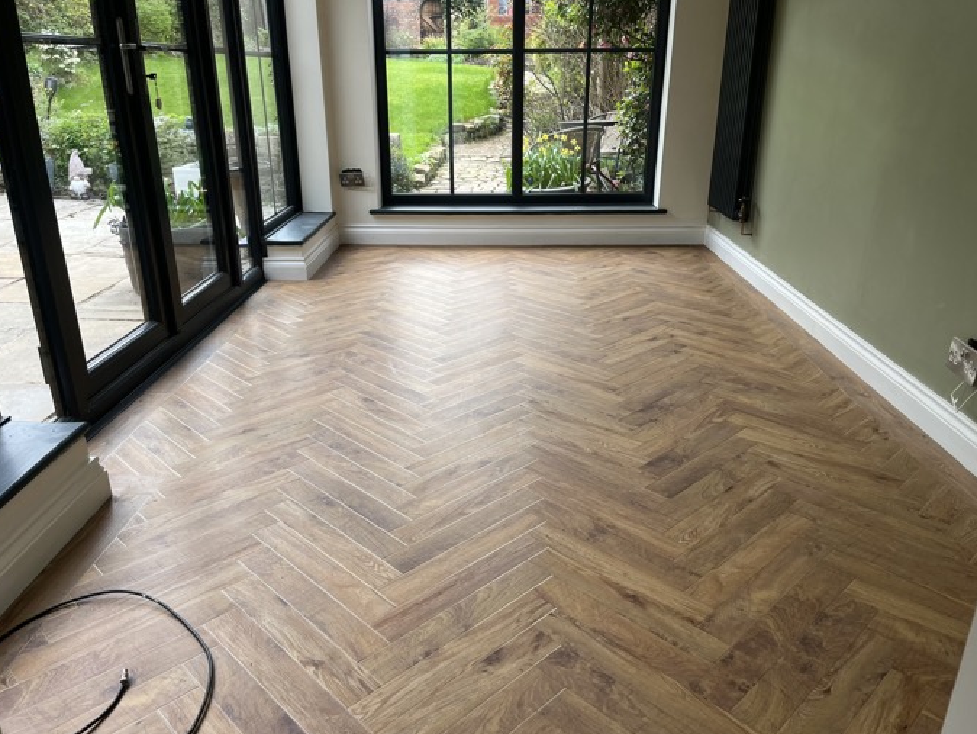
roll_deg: +1.6
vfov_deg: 51.4
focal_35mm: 27
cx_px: 487
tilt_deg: -23.6
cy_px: 376
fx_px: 762
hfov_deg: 65.3
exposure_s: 1/126
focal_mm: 5.1
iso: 32
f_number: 1.6
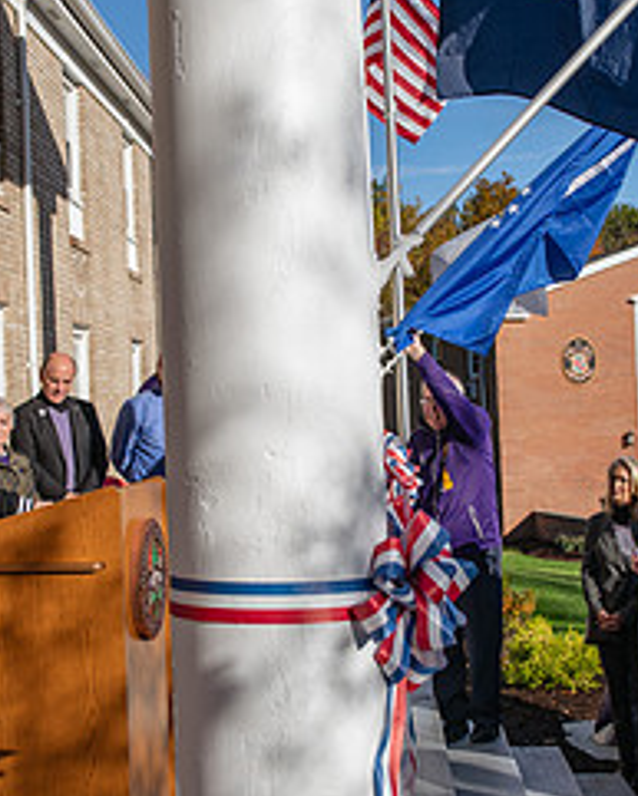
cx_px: 294
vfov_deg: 30.9
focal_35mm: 61
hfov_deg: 25.0
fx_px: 1439
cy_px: 408
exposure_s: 1/1000
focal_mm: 27
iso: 80
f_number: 3.5
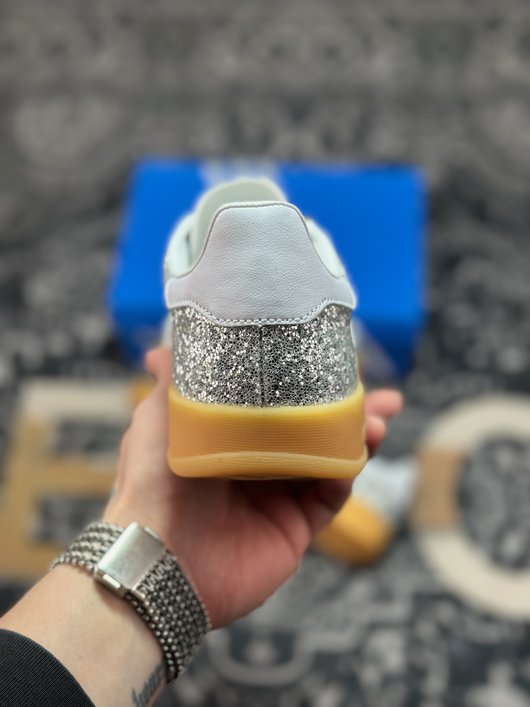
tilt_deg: -55.2
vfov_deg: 39.7
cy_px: 354
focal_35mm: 48
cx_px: 265
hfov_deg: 30.3
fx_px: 980
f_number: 1.78
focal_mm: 6.86
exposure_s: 1/740
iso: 80
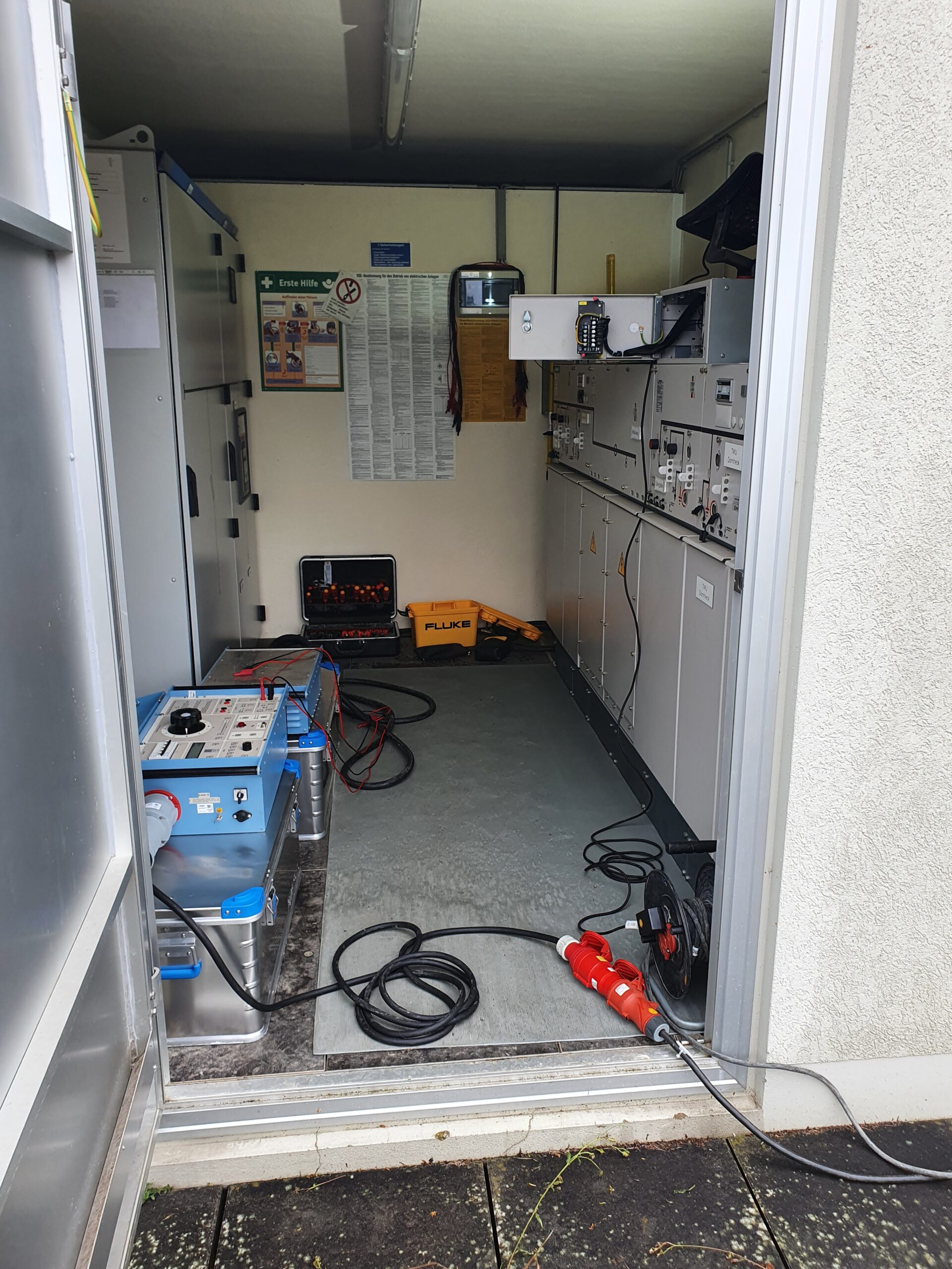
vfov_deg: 67.3
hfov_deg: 53.1
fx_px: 953
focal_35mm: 26
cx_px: 476
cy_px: 634
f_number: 2.4
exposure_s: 1/100
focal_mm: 4.32
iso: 50
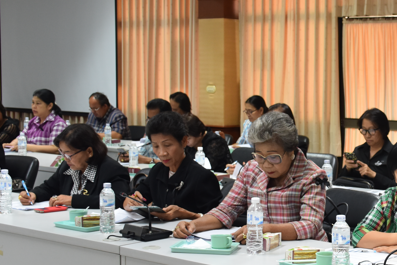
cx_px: 384
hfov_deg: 26.1
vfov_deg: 18.4
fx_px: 816
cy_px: 157
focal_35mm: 74
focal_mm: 24
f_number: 4
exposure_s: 1/60
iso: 720
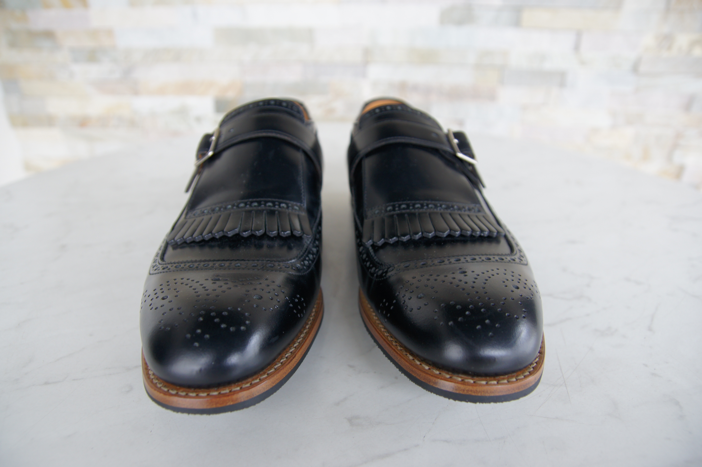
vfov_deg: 50.4
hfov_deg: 70.5
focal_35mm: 26
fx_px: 497
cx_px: 351
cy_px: 234
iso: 200
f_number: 3.5
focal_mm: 17
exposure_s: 1/40
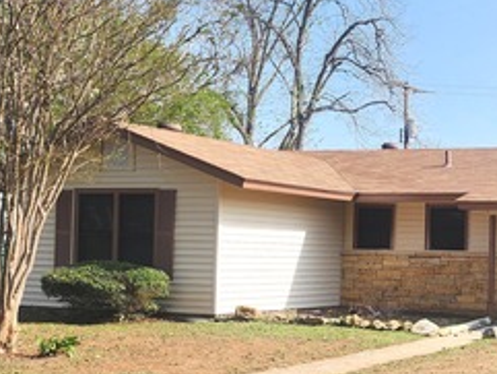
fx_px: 876
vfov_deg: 23.9
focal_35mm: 61
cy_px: 256
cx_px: 590
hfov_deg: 27.9
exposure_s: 1/611
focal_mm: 6.4
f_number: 1.8
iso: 12
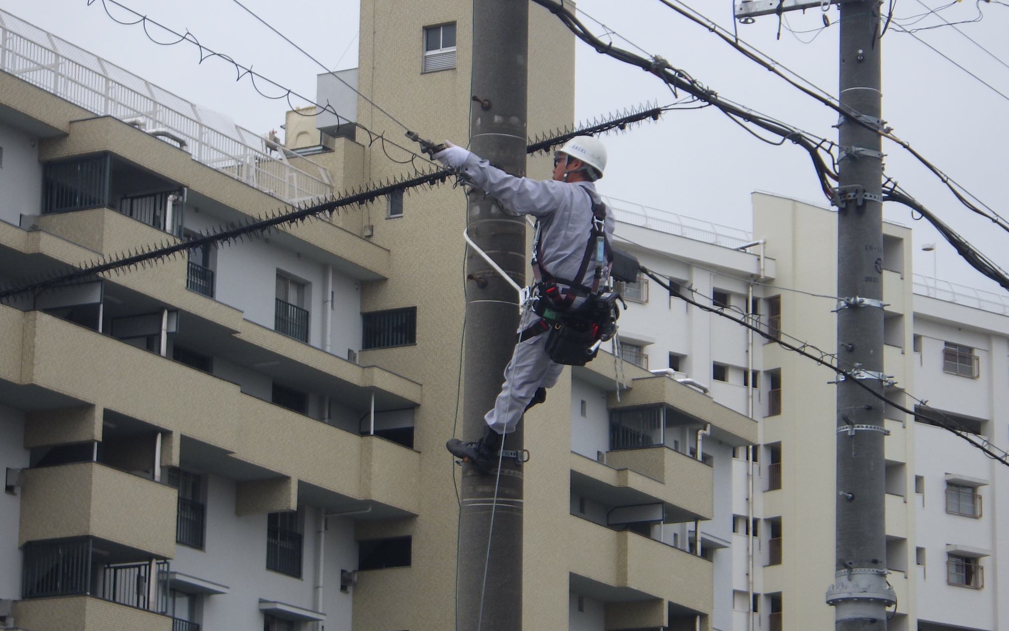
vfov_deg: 10.7
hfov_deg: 17.0
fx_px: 3383
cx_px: 502
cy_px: 278
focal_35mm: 123
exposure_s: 1/320
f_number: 5.2
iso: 125
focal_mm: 20.6
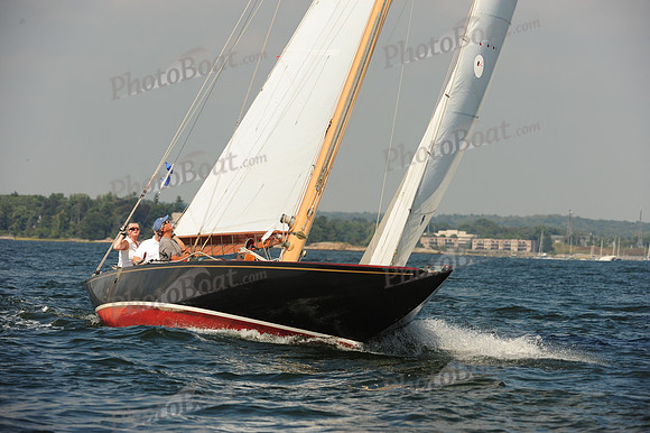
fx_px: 3609
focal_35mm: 200
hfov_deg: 10.3
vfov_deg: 6.9
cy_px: 216
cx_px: 325
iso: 320
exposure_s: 1/1250
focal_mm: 200
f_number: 6.3
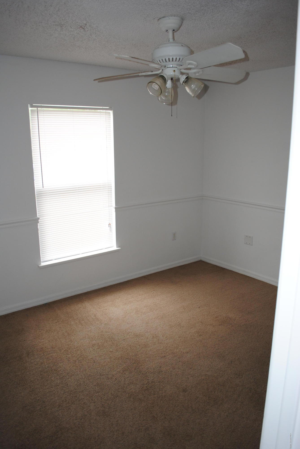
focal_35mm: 27
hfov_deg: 48.0
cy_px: 224
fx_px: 337
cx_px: 150
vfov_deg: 67.3
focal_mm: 18
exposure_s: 1/60
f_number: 3.5
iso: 200
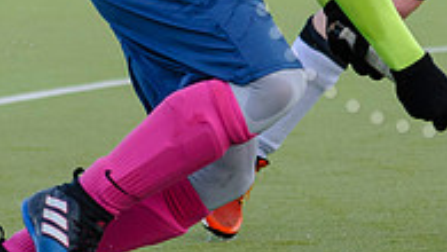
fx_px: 5041
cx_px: 255
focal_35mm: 425
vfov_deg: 2.9
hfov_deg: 5.1
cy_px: -53
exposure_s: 1/1600
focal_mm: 70
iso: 400
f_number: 3.2
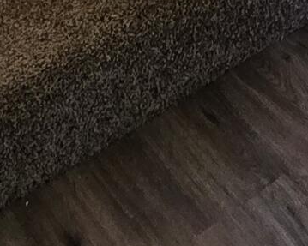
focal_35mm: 106
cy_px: -470
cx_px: 503
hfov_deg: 16.1
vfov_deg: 10.6
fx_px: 966
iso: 125
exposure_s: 1/60
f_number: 2.2
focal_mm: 2.2
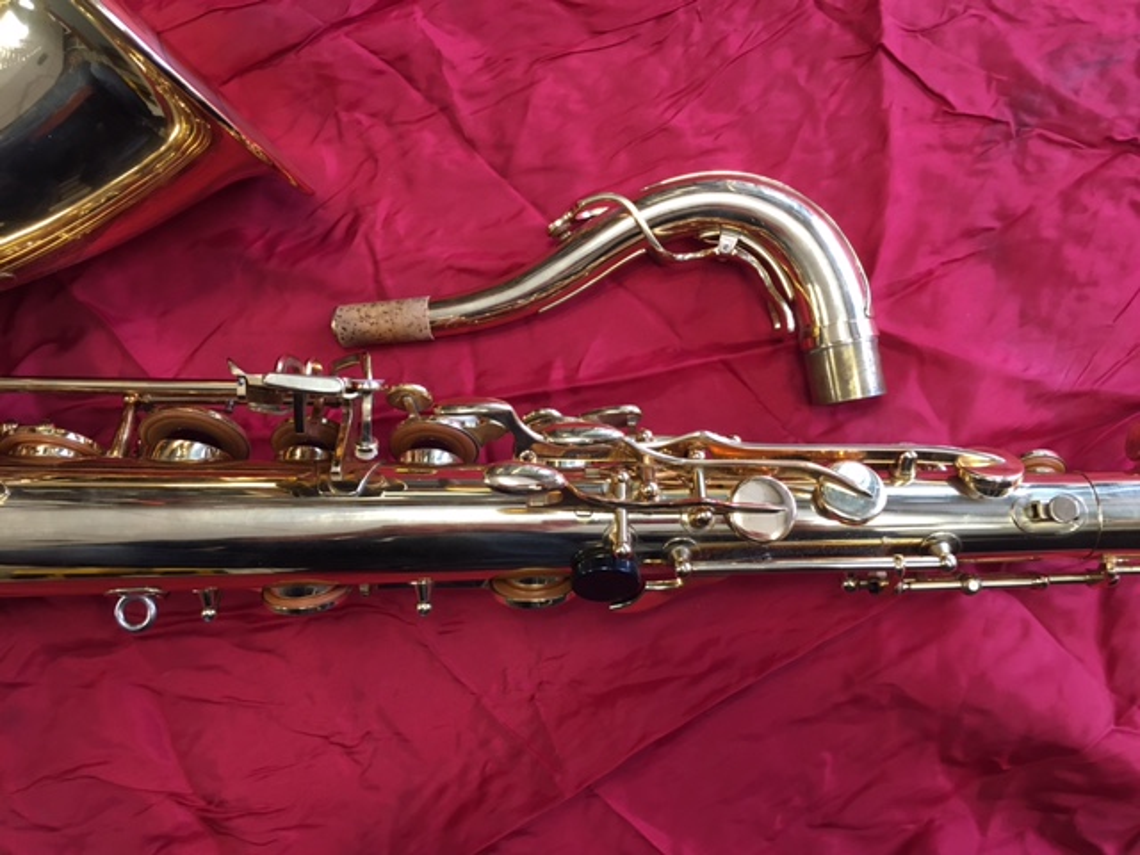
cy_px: 428
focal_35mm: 29
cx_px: 570
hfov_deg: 61.7
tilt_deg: -85.6
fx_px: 955
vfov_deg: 48.2
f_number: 2.2
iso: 125
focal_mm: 4.15
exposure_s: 1/33
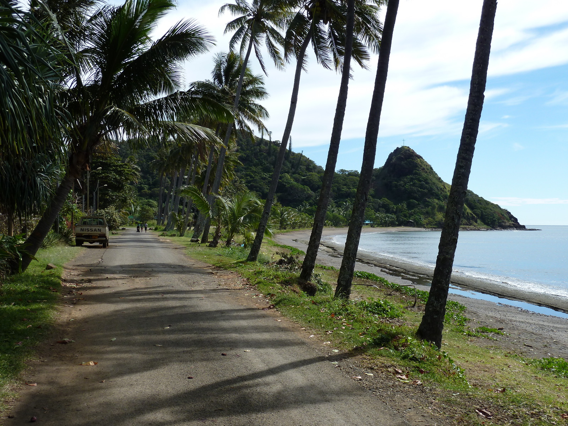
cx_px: 284
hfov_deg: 42.9
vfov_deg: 32.9
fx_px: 722
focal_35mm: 44
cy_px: 213
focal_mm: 7.3
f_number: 4
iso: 80
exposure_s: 1/500
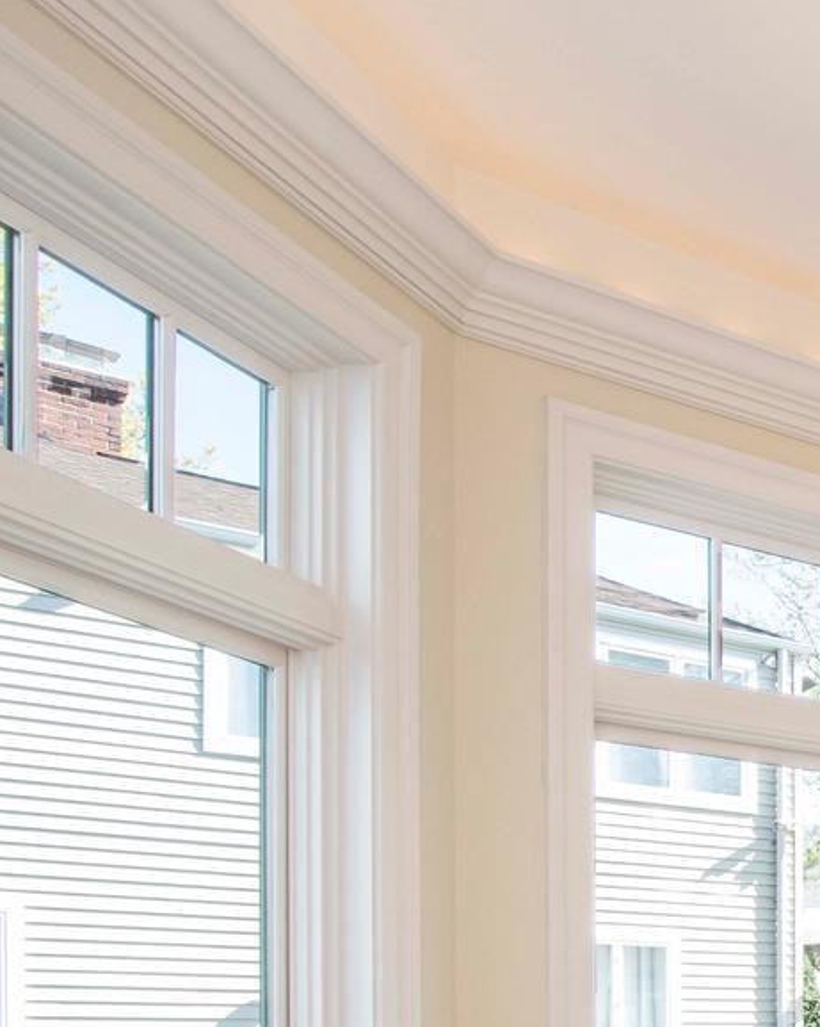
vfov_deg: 33.9
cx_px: 1564
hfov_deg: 19.8
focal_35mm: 50
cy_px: 1042
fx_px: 1518
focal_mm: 15
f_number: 13
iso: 200
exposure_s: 1/15
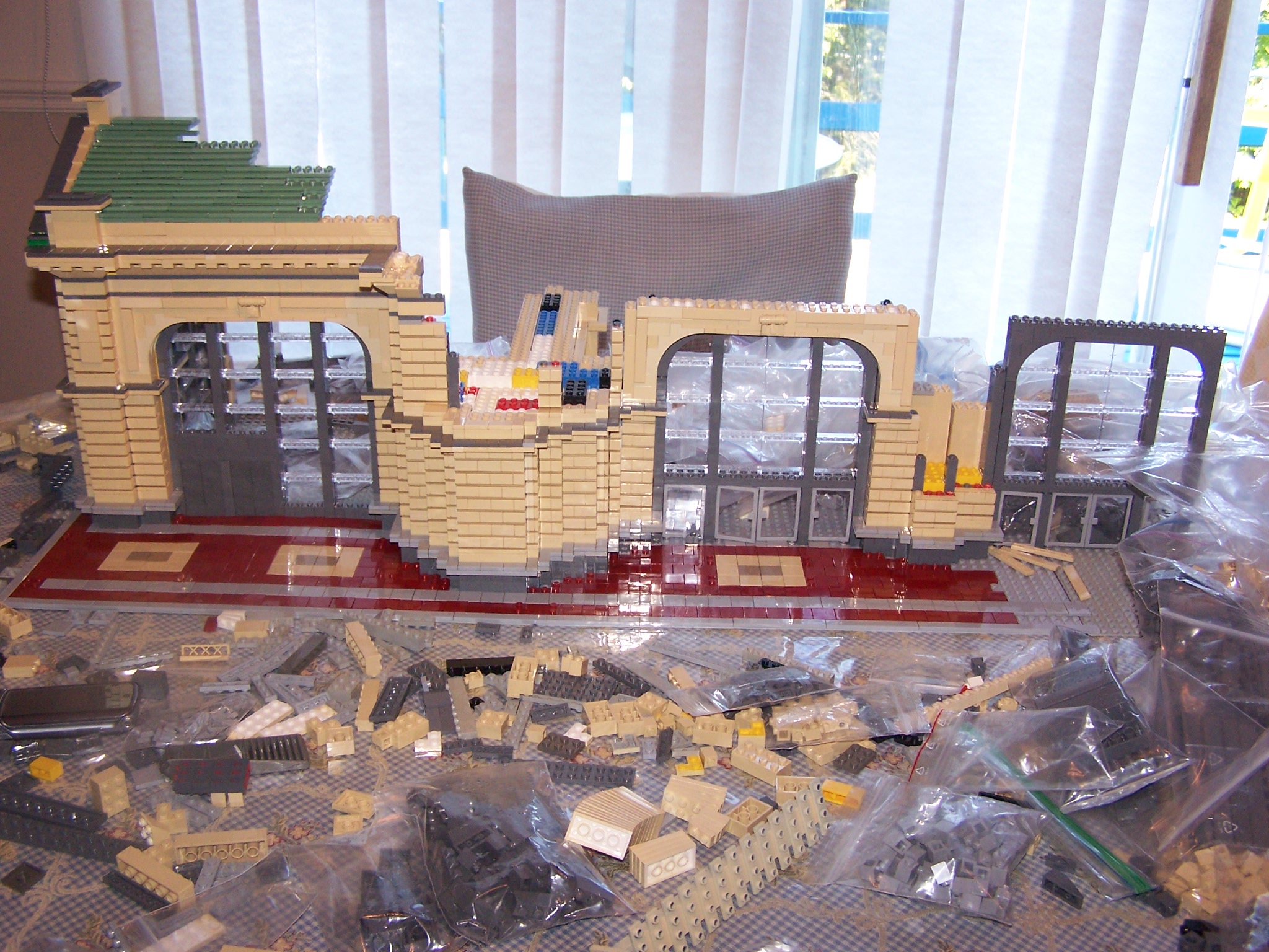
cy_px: 476
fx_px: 1393
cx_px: 634
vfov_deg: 37.7
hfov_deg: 49.0
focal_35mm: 38
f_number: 2.8
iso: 140
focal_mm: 6.3
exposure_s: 1/60
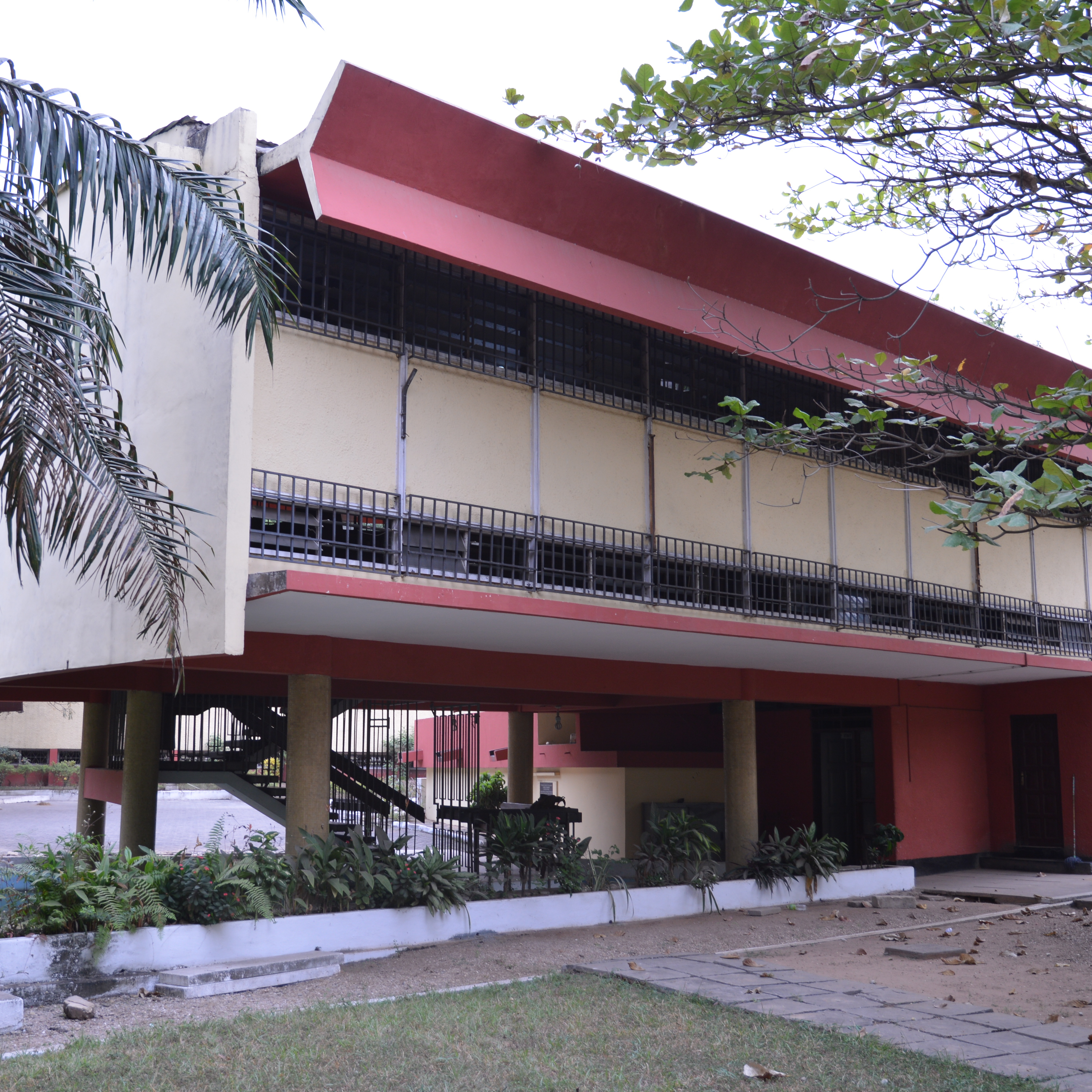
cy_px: 548
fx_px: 1308
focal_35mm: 37
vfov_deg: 45.3
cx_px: 477
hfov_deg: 45.2
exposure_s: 1/80
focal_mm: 19
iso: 100
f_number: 4.5
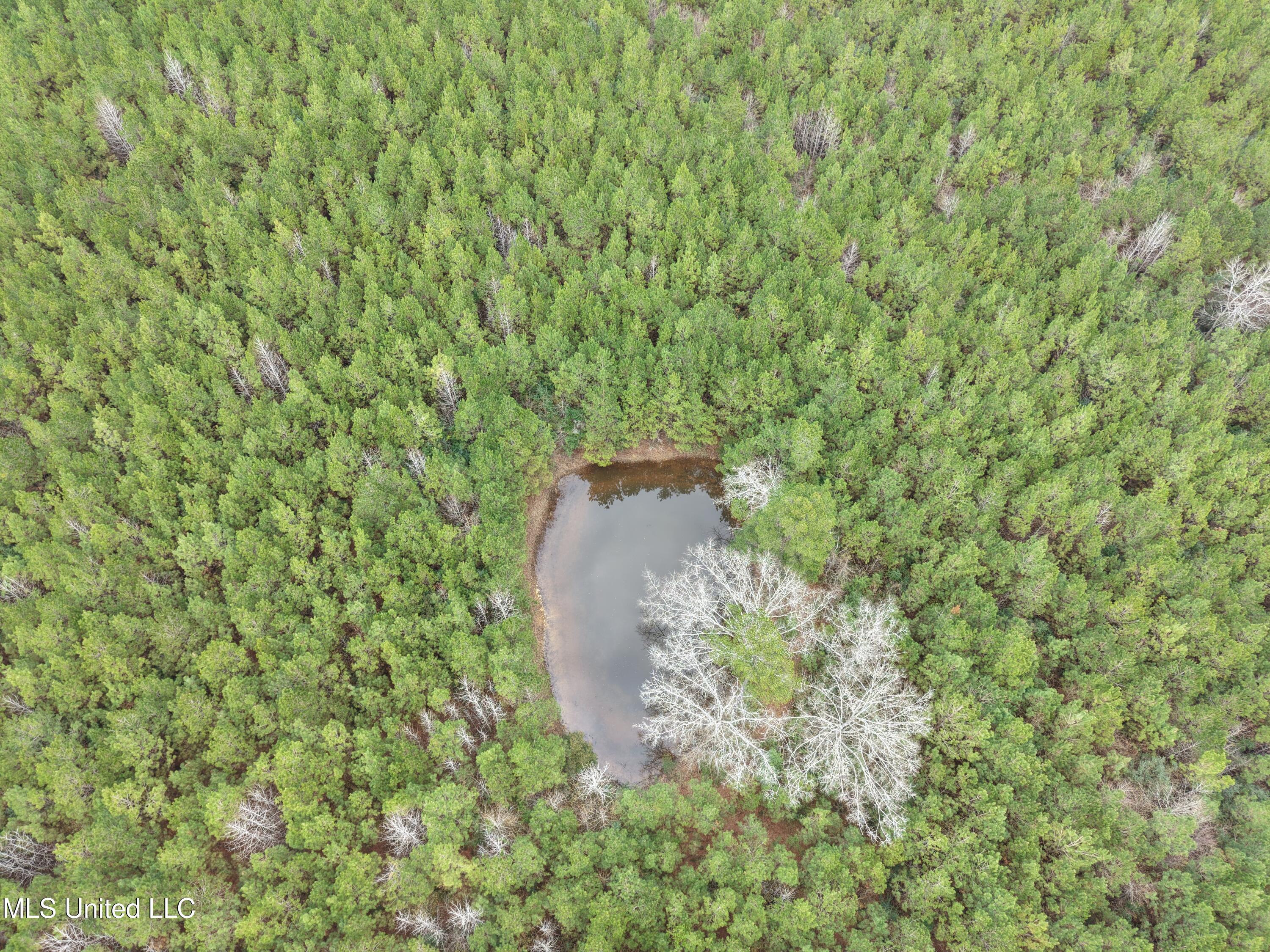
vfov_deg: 56.8
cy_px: 476
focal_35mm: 24
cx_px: 635
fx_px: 881
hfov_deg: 71.6
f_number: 1.8
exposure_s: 1/320
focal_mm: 8.67
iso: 100
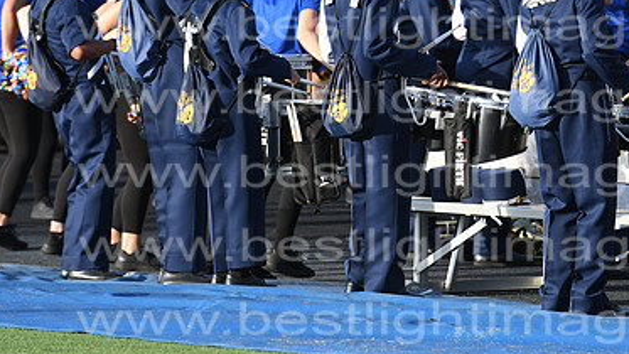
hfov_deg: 4.4
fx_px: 8158
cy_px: 65
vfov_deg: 2.5
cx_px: 460
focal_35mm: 489
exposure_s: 1/640
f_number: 5.6
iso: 140
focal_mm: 200
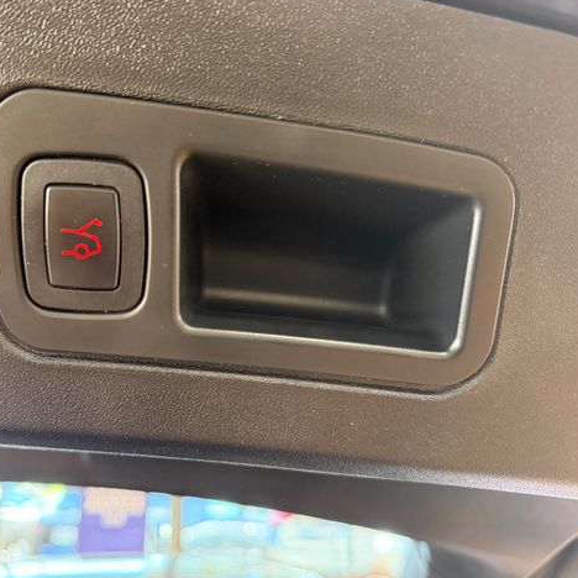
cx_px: 200
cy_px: 284
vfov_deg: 55.6
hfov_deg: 54.7
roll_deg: +1.1
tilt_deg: +16.7
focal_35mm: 29
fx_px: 548
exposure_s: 1/60
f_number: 1.78
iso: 640
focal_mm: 6.76
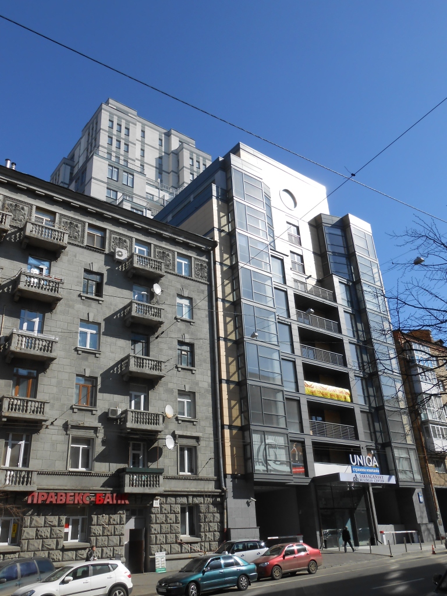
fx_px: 517
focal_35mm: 30
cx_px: 224
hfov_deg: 46.8
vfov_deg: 60.0
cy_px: 298
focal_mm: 5.3
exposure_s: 1/1000
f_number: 3.8
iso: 80
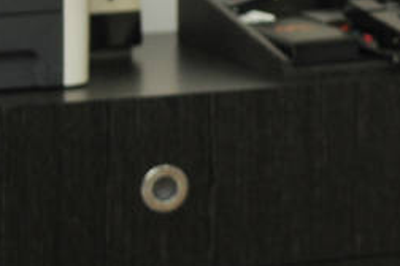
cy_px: -169
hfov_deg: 8.5
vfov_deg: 5.8
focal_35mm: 234
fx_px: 2600
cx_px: 722
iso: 400
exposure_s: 1/80
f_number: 3.5
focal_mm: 40
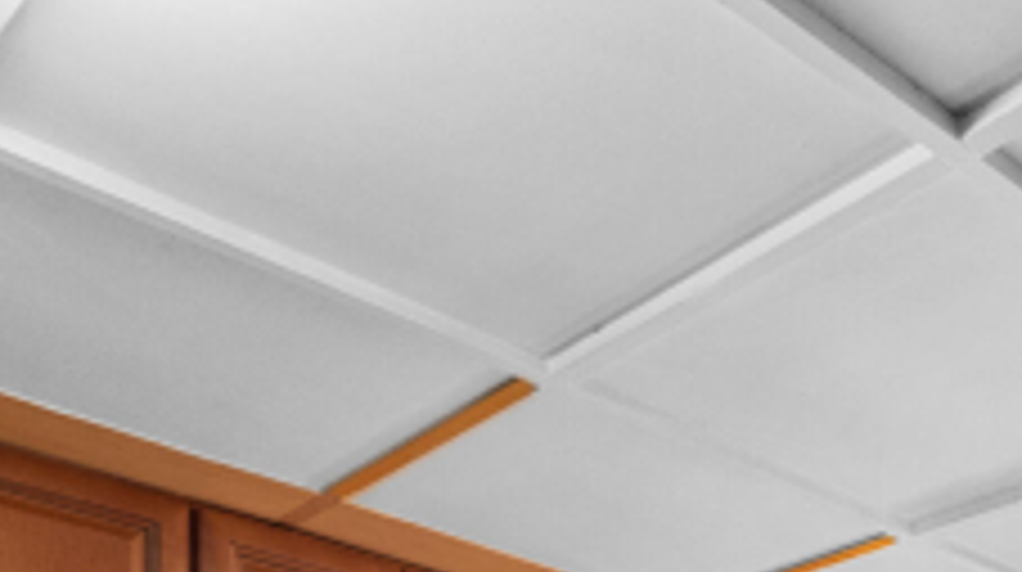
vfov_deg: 17.5
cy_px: 1094
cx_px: 1040
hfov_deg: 35.7
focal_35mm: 52
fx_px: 1407
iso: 400
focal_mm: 10
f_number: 8
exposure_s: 1/3
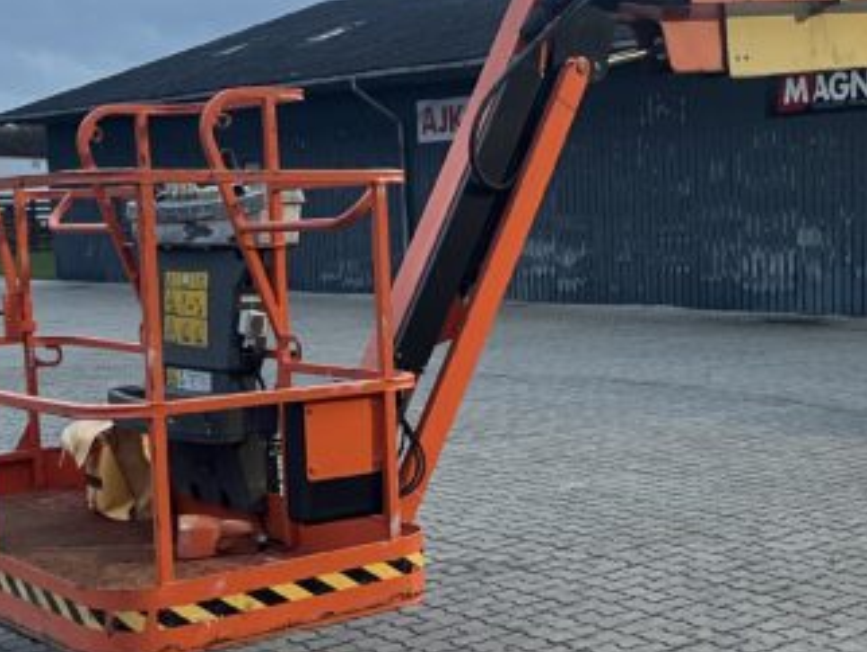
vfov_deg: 23.7
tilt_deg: -7.3
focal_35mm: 62
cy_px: 364
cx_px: 700
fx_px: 1554
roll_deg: +1.1
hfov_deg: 30.4
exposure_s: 1/60
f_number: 1.6
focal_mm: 5.1
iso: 160
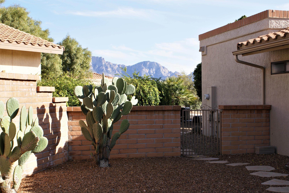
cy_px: 96
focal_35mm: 52
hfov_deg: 37.8
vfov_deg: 25.8
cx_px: 144
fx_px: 422
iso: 100
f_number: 8
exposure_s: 1/160
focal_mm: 35
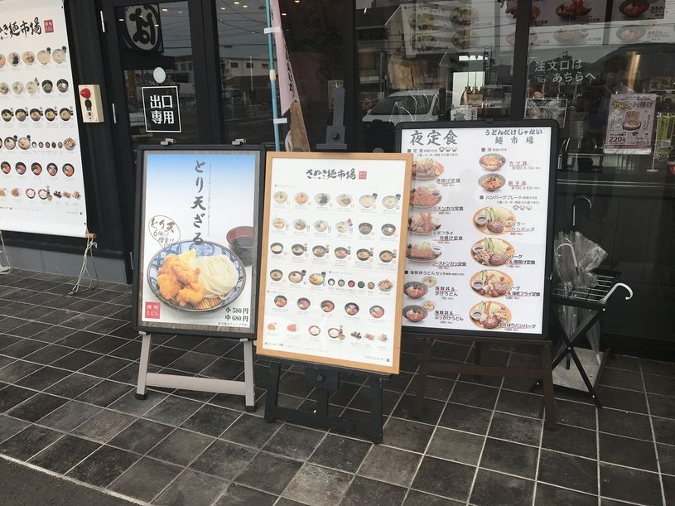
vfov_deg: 49.7
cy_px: 253
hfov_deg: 63.5
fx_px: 546
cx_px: 338
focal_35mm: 28
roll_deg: +0.9
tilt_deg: -14.0
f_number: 1.8
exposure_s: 1/660
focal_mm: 3.99
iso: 20
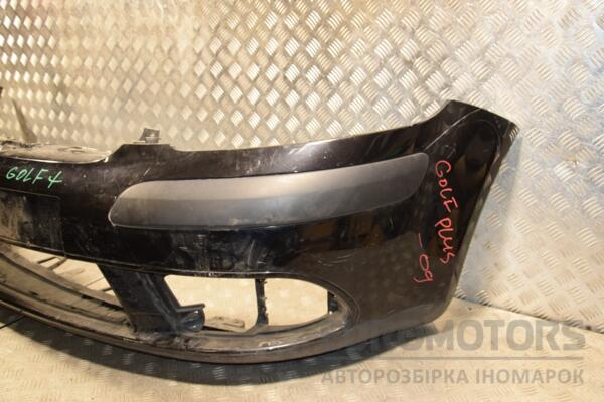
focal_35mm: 33
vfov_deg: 40.0
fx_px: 554
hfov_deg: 57.2
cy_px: 201
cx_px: 302
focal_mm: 22
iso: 800
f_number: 5
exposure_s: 1/100
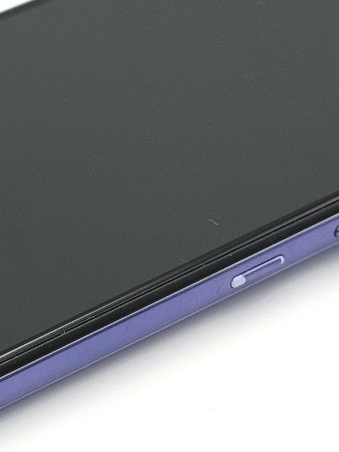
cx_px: -2
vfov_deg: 10.5
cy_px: 223
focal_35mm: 189
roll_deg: -1.4
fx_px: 2468
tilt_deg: -35.8
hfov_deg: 7.8
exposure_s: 1/404
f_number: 1.78
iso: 64
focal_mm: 6.76
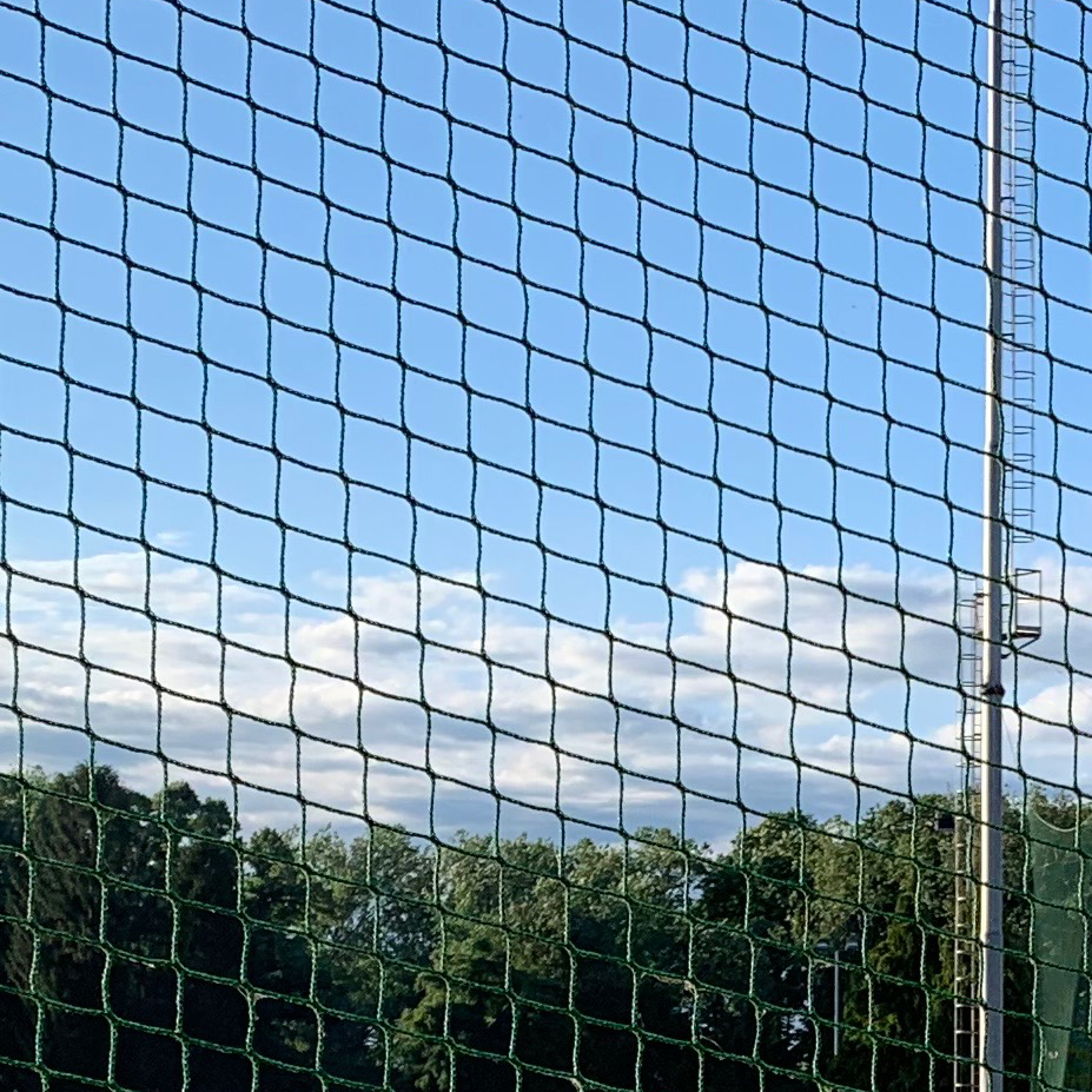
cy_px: 1299
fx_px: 3569
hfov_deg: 17.1
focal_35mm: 100
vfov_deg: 16.7
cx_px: 1037
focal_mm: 4.25
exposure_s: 1/1266
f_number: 1.8
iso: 25
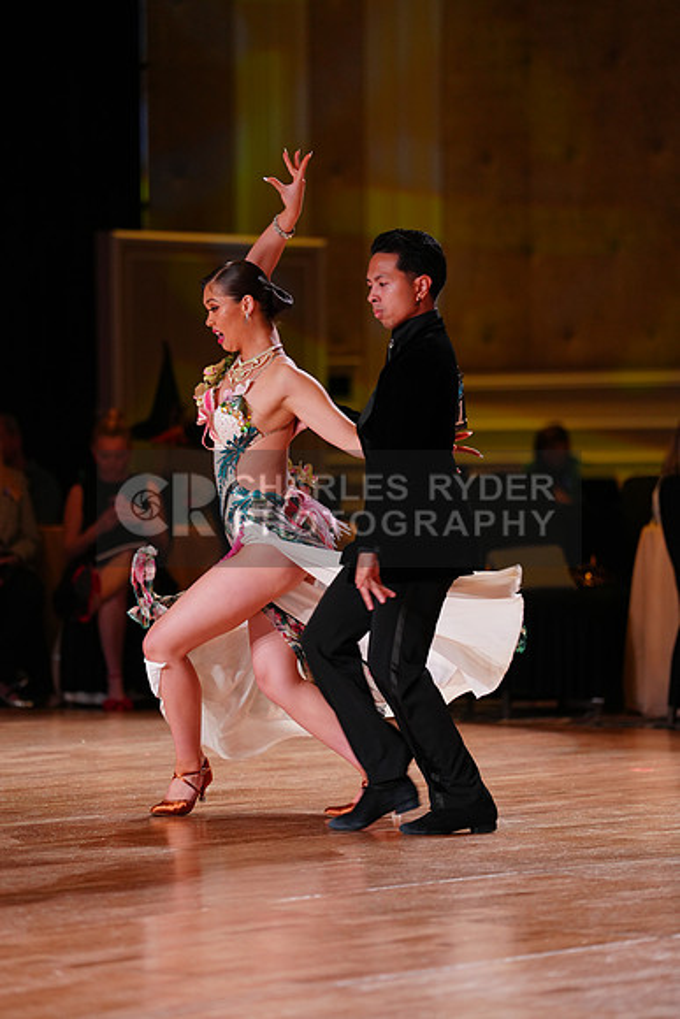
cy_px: 510
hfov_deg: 7.9
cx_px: 340
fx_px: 4898
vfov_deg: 11.9
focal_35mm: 173
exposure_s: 1/400
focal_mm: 173
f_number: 2.8
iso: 1250
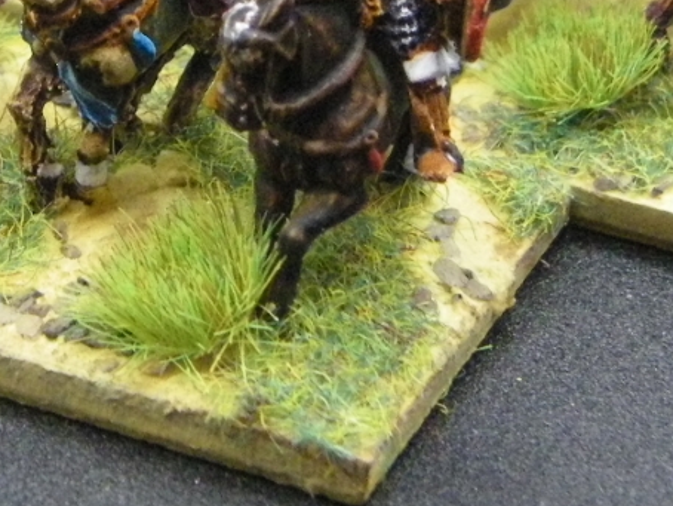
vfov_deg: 6.6
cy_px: -131
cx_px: 34
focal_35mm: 222
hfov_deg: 8.9
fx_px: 4318
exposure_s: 1/60
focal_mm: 11.5
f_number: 3.8
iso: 500
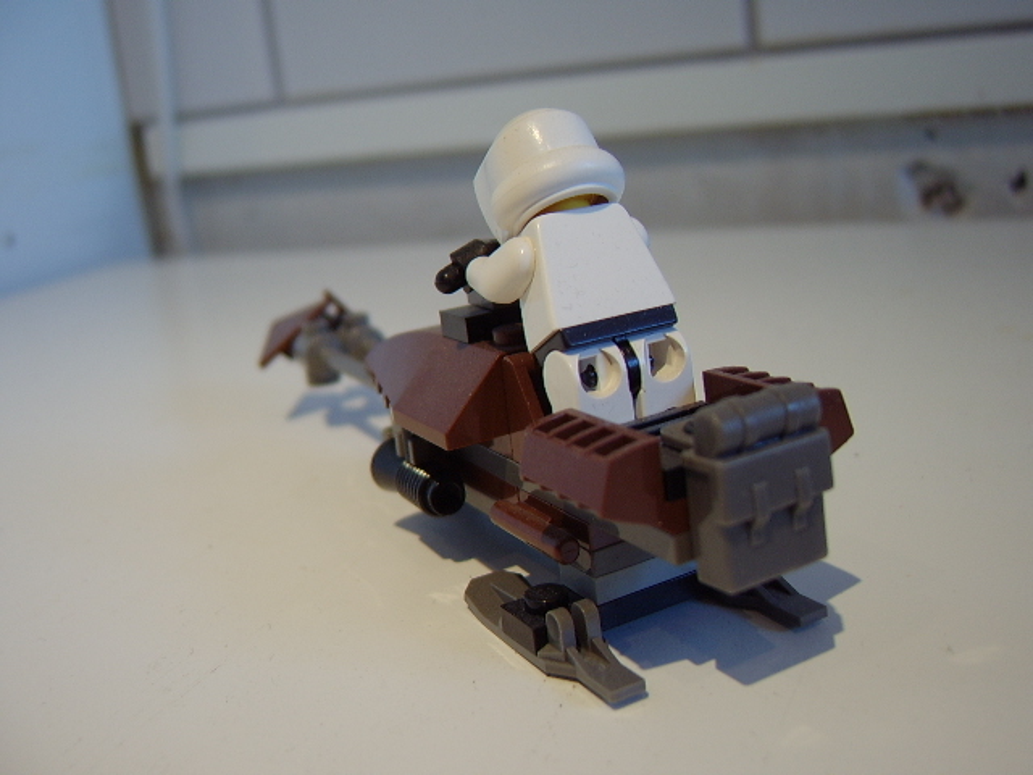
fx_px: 925
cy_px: 388
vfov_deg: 45.4
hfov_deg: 58.4
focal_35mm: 31
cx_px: 516
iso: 100
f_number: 2.7
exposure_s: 1/30
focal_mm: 8.13
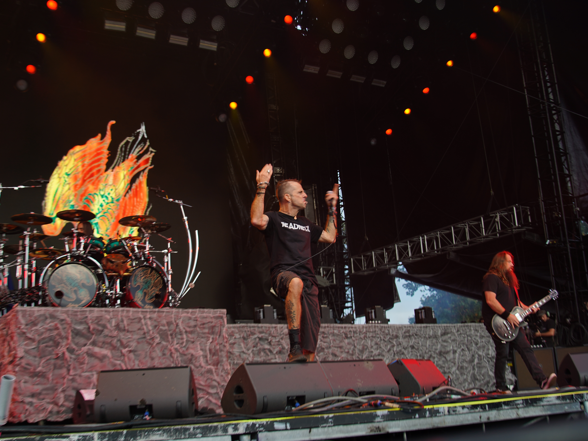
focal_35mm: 41
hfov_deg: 45.8
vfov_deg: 35.1
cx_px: 278
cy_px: 221
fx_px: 696
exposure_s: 1/125
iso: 125
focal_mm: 37
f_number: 4
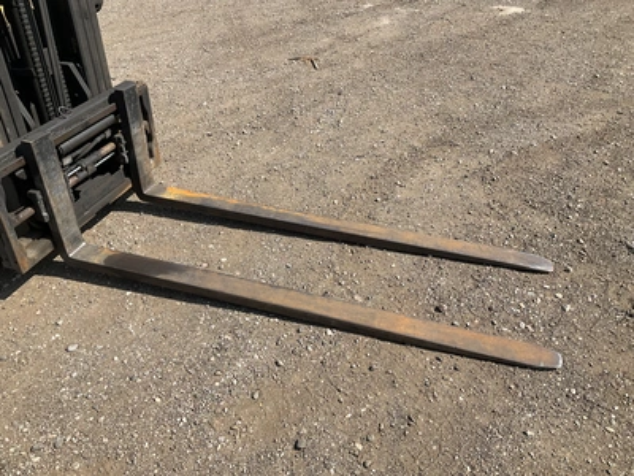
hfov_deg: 61.7
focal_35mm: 29
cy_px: 238
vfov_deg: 48.2
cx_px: 317
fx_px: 531
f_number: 1.8
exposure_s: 1/1342
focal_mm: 3
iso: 25
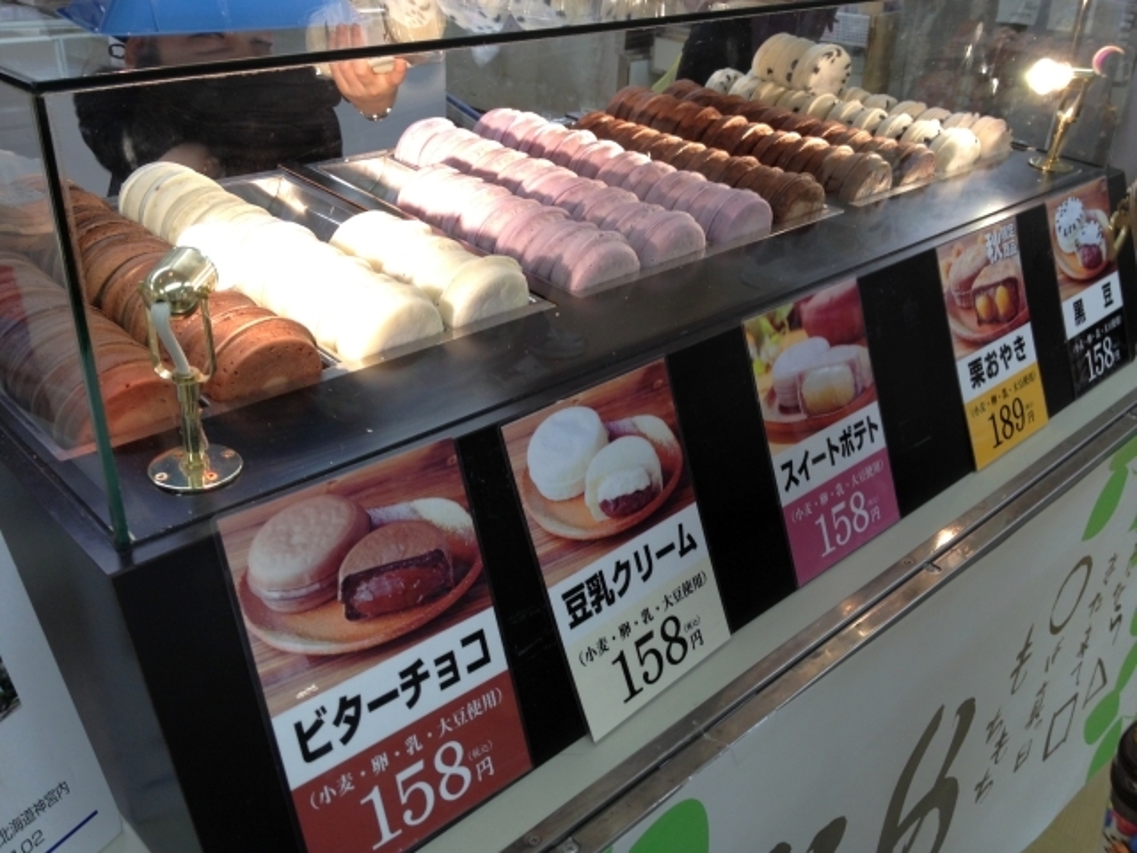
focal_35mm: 35
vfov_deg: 40.7
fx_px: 1150
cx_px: 568
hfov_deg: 52.6
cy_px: 426
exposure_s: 1/40
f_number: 2.4
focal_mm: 4.28
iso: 64
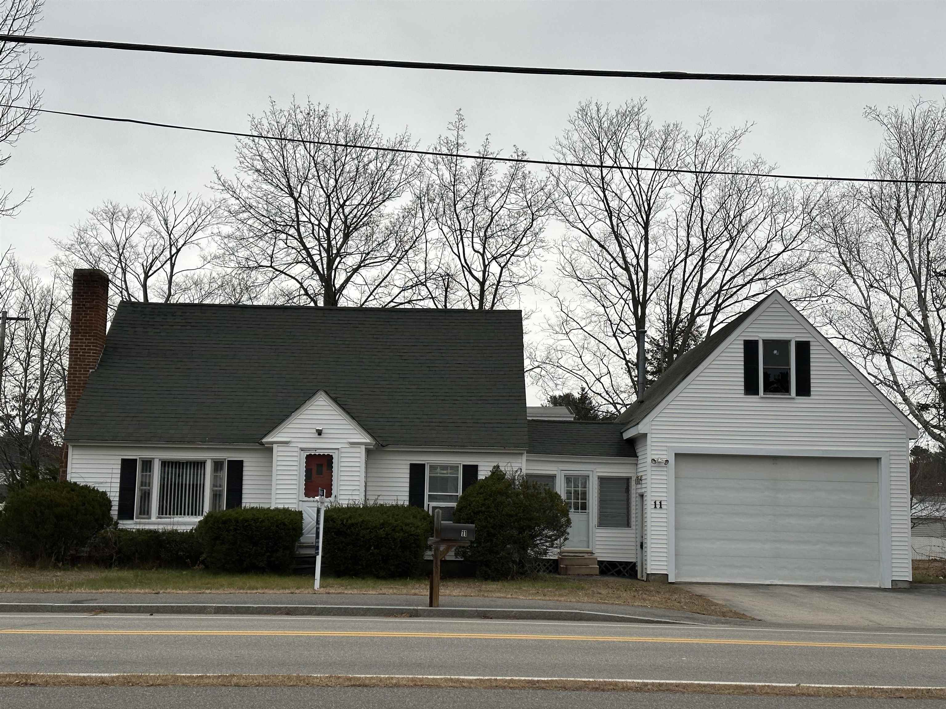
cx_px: 473
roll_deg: -1.1
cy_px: 354
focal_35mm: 48
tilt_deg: +7.0
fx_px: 1312
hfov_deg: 39.7
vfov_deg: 30.3
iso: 64
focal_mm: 6.86
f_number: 1.78
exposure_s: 1/467
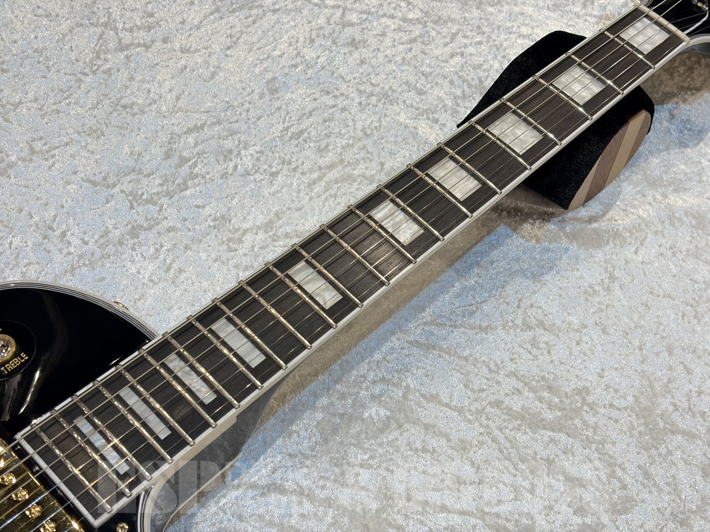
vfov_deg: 28.0
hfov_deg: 36.8
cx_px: 355
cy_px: 266
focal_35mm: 52
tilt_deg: -53.7
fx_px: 1067
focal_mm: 5.96
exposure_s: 1/60
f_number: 1.6
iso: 80
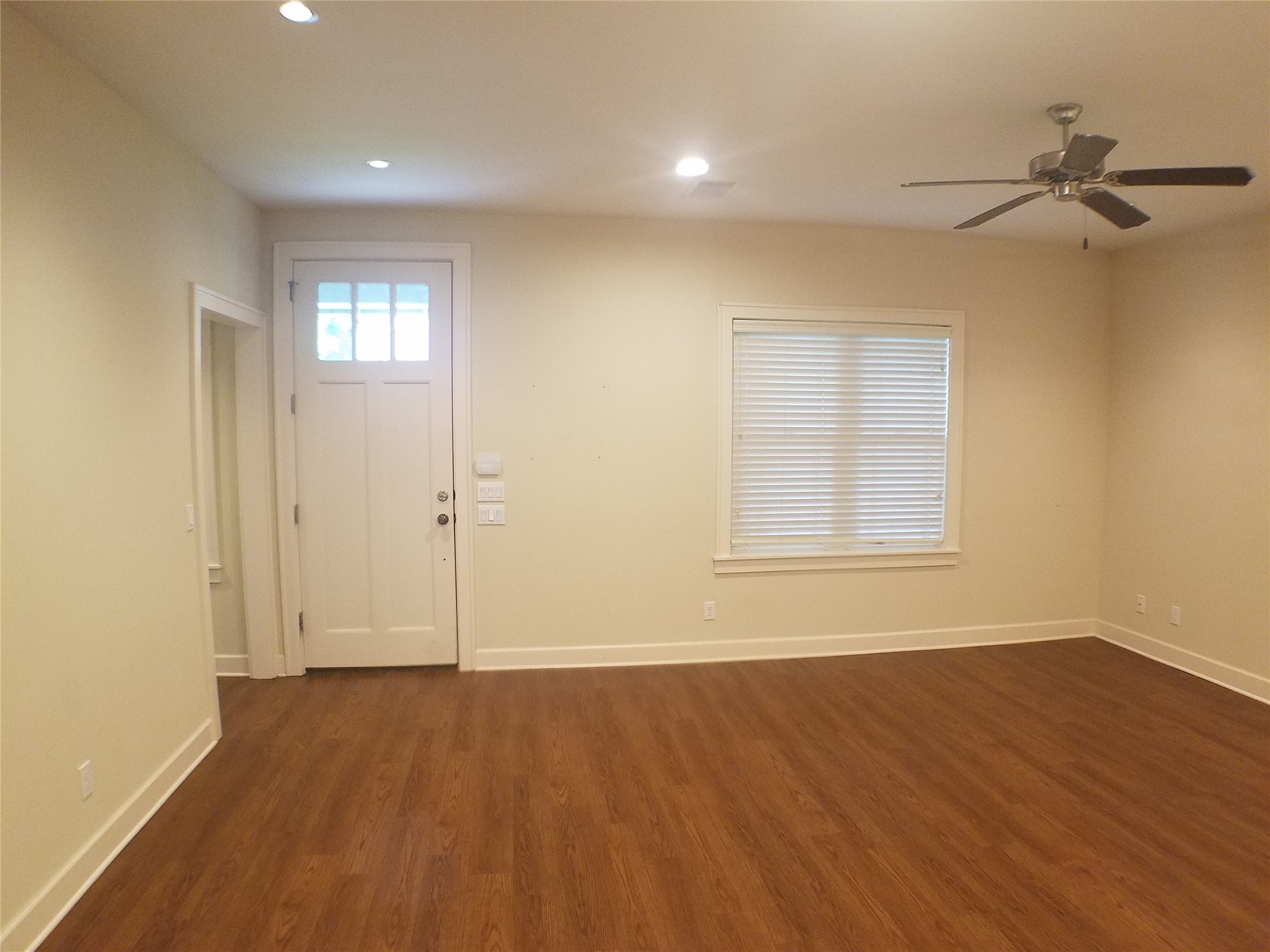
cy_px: 476
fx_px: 954
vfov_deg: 53.1
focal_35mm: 26
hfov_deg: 67.3
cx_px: 635
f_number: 1.7
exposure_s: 1/24
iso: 200
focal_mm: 4.2
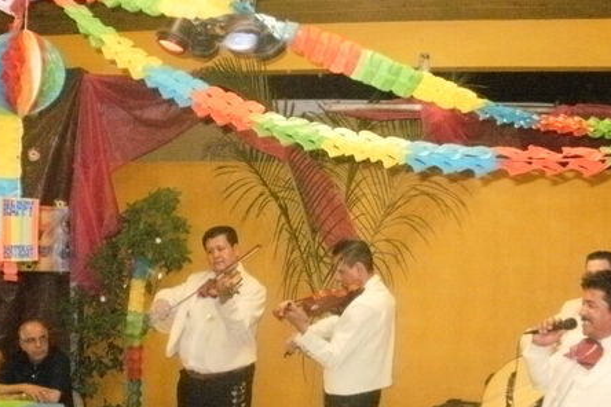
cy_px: 275
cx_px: 314
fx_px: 916
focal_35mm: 54
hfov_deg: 36.9
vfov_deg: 24.9
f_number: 3.5
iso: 640
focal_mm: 6.3
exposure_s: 1/30
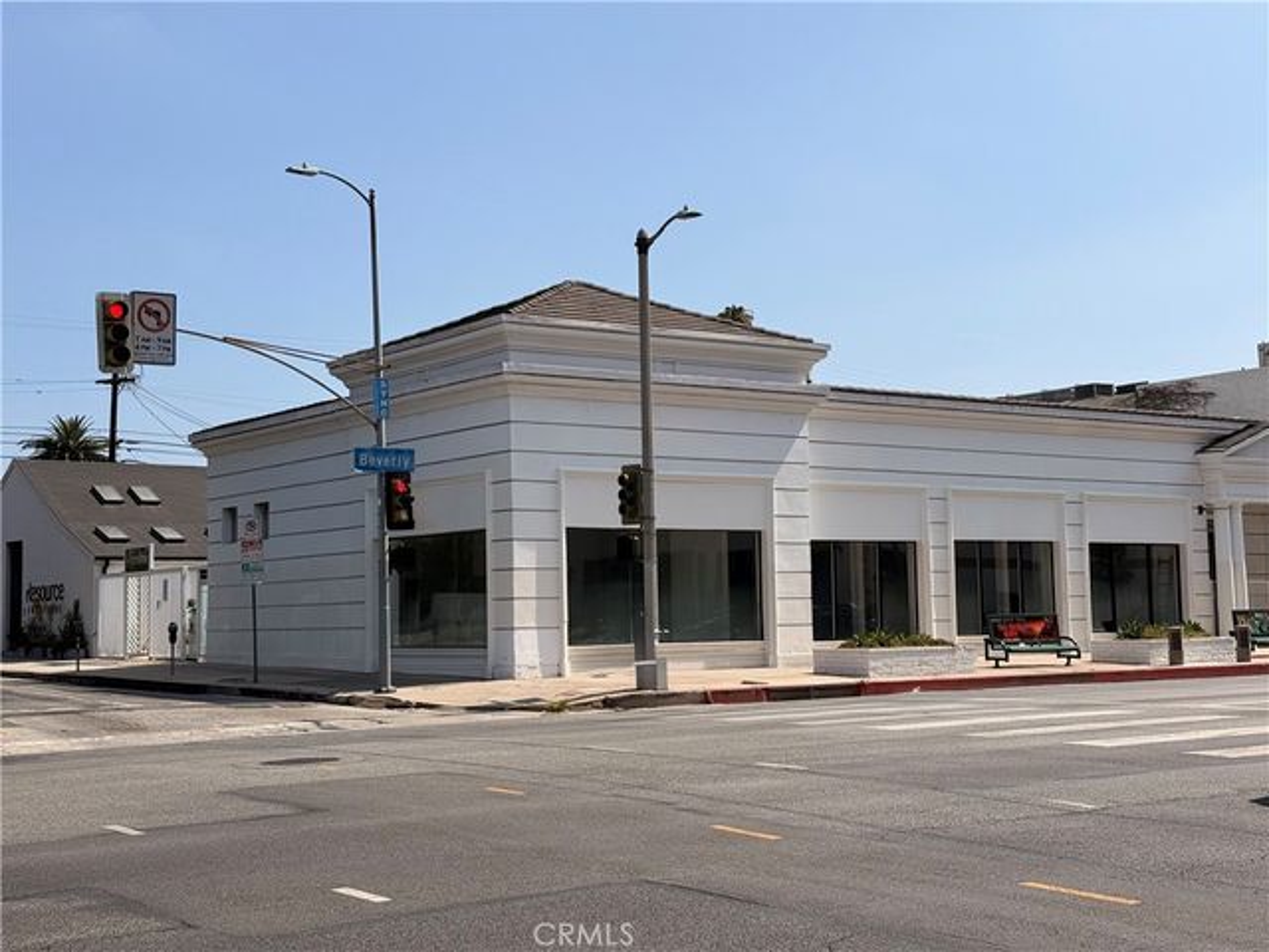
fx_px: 1760
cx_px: 634
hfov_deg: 39.7
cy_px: 476
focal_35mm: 48
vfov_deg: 30.3
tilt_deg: +4.0
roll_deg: +0.9
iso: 64
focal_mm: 6.76
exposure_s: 1/6536
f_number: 1.78
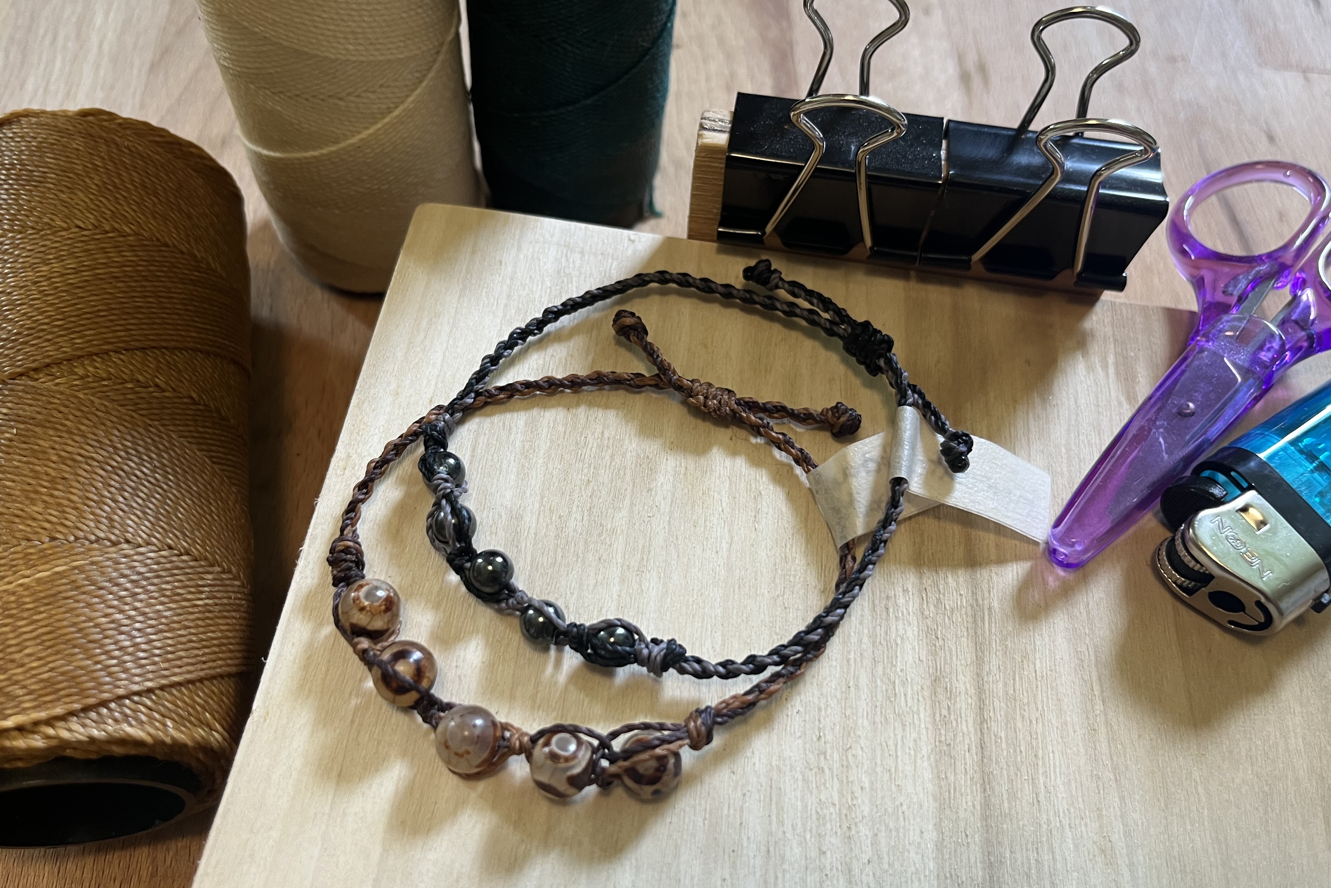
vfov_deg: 43.6
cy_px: 418
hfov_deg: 61.9
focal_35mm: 30
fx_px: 1109
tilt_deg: -58.3
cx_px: 633
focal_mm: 5.1
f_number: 1.6
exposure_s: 1/60
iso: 100
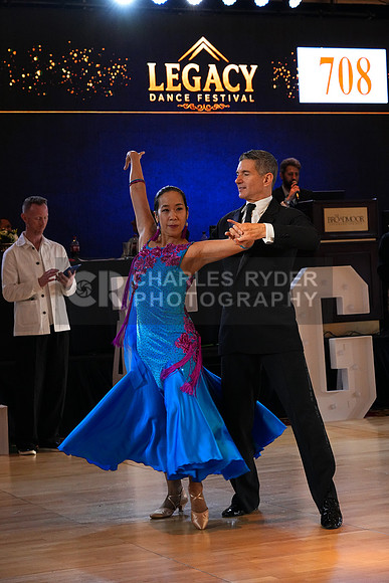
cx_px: 194
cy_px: 292
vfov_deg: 24.5
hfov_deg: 16.5
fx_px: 1344
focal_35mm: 83
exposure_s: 1/200
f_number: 6.3
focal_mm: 83
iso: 5000
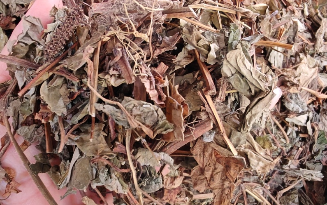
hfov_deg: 52.7
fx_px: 330
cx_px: 164
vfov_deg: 34.3
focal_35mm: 37
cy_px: 76
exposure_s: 1/17
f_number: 2.2
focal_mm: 1.96
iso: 320
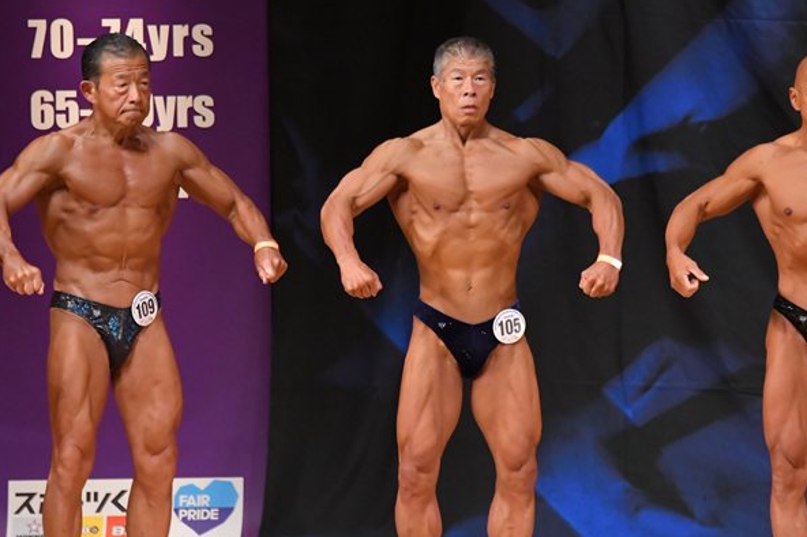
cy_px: 315
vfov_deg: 3.7
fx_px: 8356
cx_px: 373
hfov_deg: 5.5
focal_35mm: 373
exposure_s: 1/400
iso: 5000
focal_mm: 190
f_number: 5.6
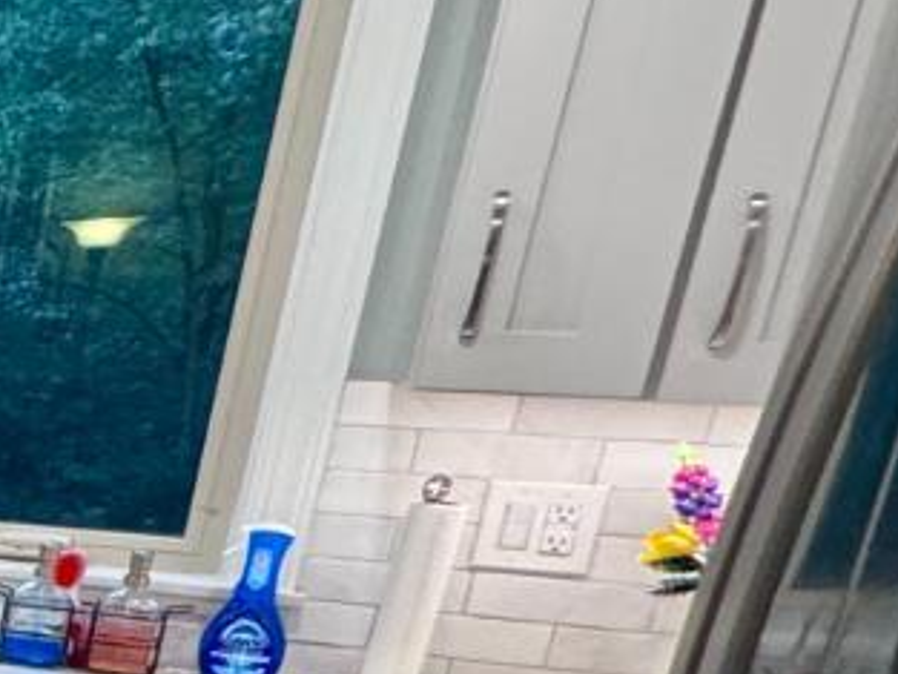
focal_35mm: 67
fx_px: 1739
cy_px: 764
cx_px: -1064
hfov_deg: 17.0
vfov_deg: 20.8
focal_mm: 2.22
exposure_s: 1/120
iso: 250
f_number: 2.2
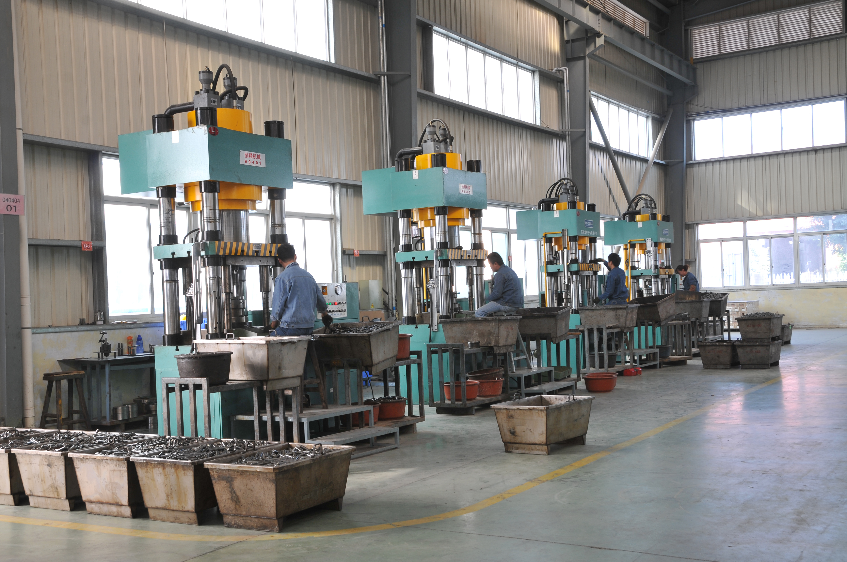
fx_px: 916
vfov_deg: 34.1
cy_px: 281
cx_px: 424
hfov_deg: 49.6
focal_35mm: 39
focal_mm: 26
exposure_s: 1/6
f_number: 11
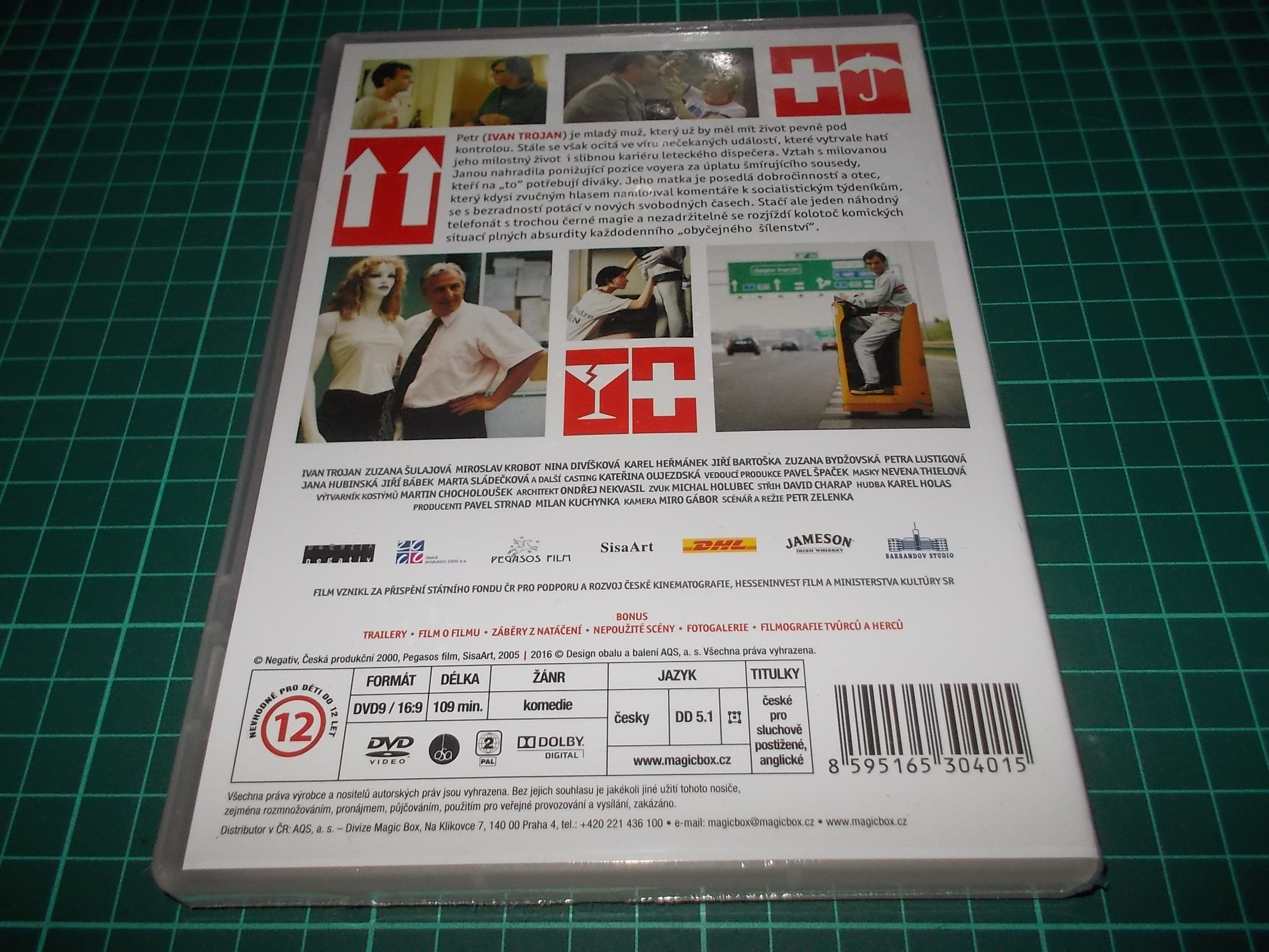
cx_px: 634
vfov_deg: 48.2
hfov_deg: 61.7
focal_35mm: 29
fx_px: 1063
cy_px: 476
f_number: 3.3
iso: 200
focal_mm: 4.1
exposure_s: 1/30
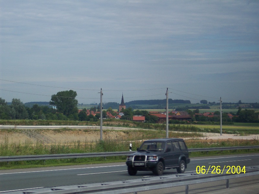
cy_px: 97
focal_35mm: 114
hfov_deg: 17.3
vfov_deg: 13.0
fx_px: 853
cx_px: 130
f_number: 4.8
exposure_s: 1/500
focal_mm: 24
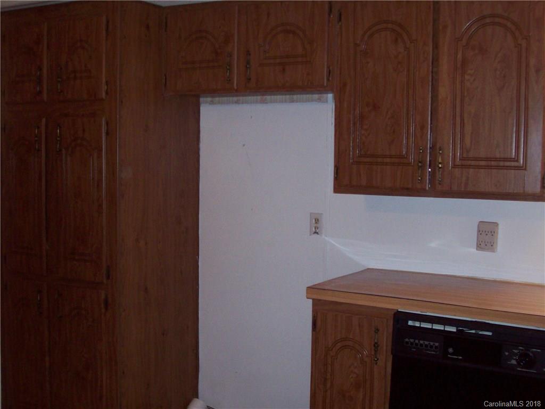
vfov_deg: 32.2
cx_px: 272
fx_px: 708
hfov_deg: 42.1
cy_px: 204
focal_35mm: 45
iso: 200
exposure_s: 1/73.6
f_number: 3
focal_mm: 7.6
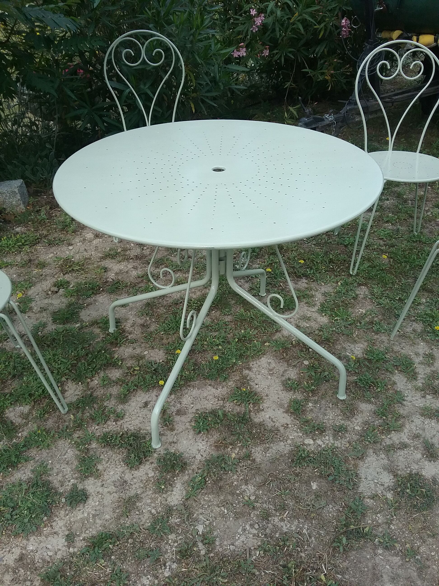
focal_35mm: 31
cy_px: 293
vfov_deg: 58.4
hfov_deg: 45.4
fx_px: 524
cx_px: 220
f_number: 2.2
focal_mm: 3.3
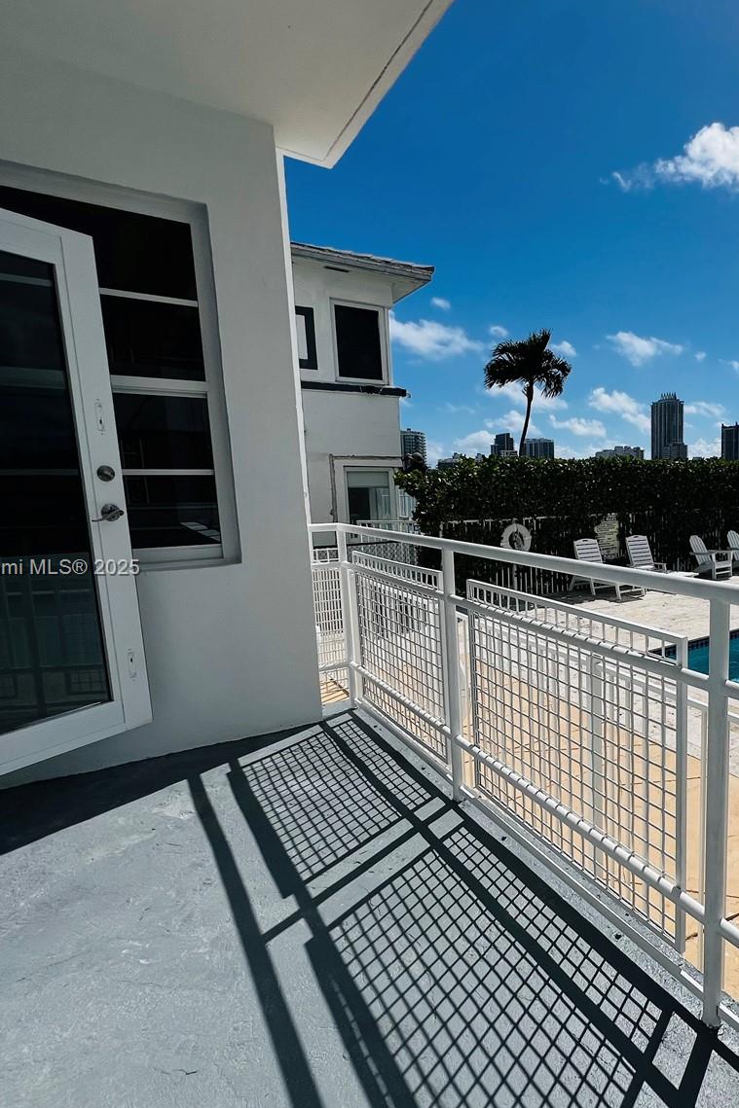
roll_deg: +0.1
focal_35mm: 19
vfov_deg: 86.9
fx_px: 585
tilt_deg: -9.0
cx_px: 608
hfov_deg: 58.7
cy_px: 569
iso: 32
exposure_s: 1/4785
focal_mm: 1.57
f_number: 1.8
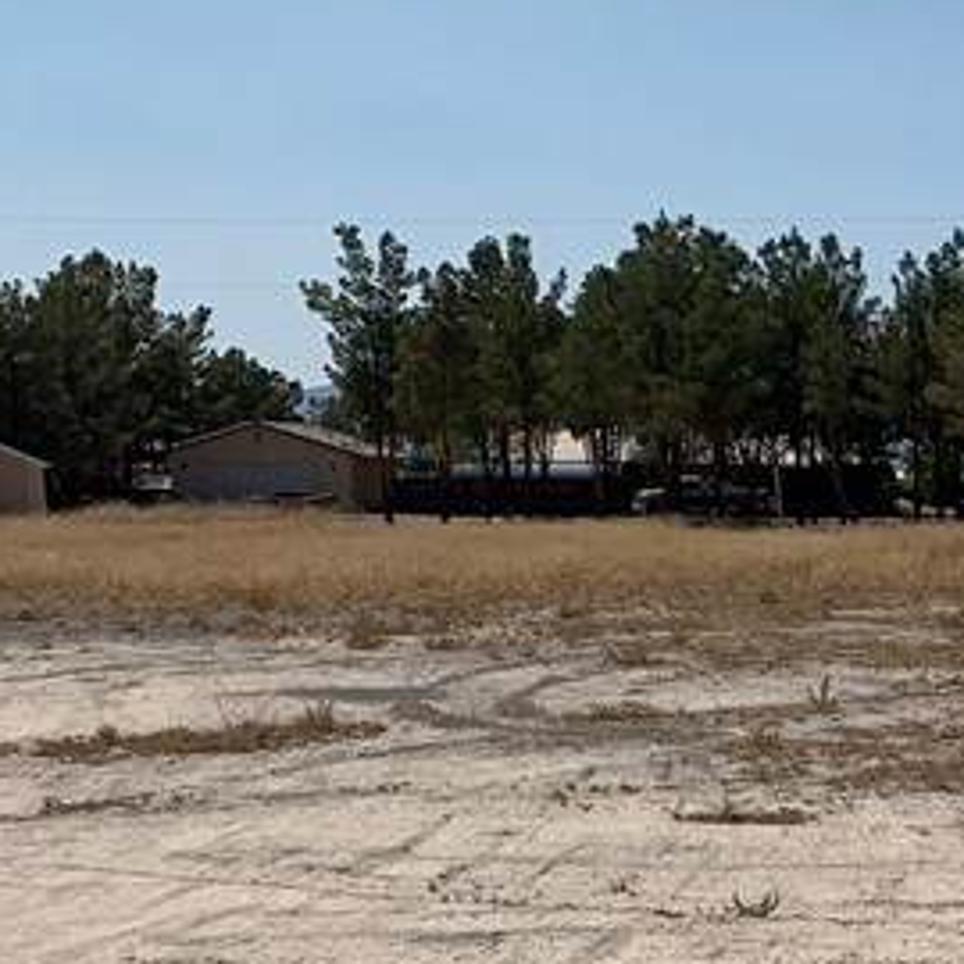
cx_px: 1475
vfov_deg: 19.6
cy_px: 871
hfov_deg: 17.7
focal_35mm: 87
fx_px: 2741
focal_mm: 4.25
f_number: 1.8
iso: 25
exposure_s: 1/6452
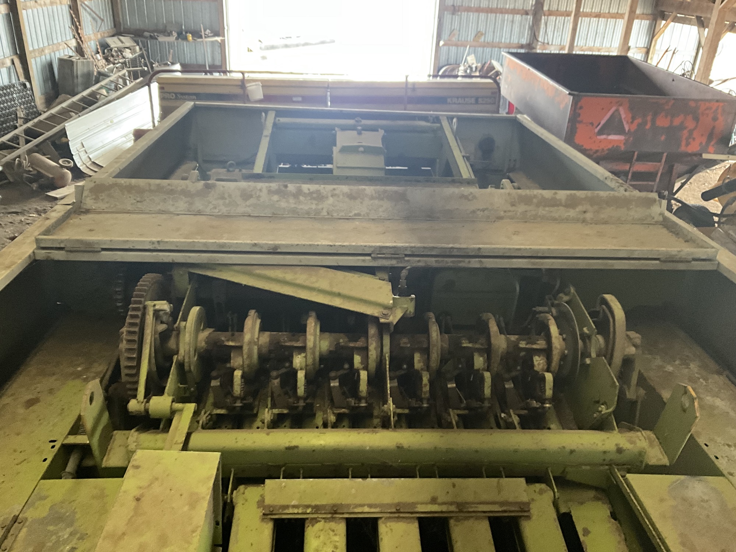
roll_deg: -3.8
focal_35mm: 29
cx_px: 368
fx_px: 617
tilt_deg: -26.3
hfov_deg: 61.7
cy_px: 276
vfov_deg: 48.2
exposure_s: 1/43
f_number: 1.8
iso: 320
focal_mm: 3
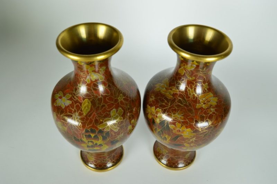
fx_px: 265
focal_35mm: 34
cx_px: 138
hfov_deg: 55.1
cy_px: 92
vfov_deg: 38.3
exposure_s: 1/125
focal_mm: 23
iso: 100
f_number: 6.3
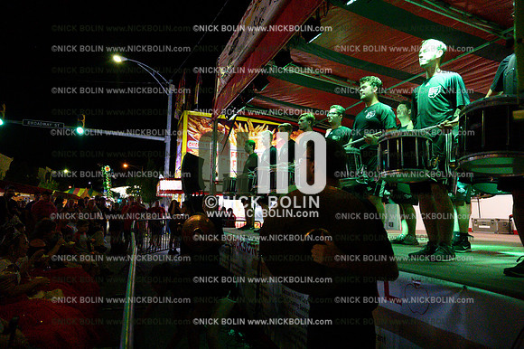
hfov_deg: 73.8
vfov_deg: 53.1
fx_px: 349
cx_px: 262
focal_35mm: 24
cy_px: 174
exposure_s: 1/1000
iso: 32000
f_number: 4
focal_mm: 24
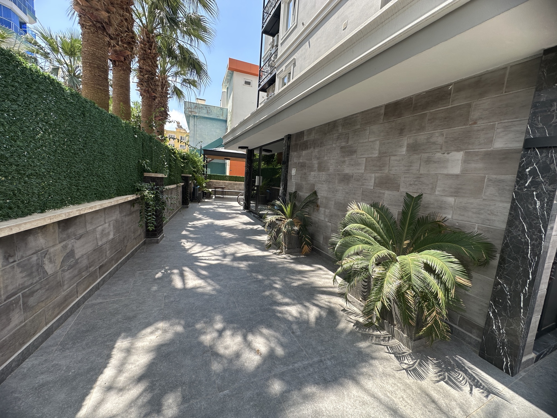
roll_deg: -4.5
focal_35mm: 14
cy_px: 209
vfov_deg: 85.7
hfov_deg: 102.1
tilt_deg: -6.8
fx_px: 225
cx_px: 278
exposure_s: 1/427
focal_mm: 2.22
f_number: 2.2
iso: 40
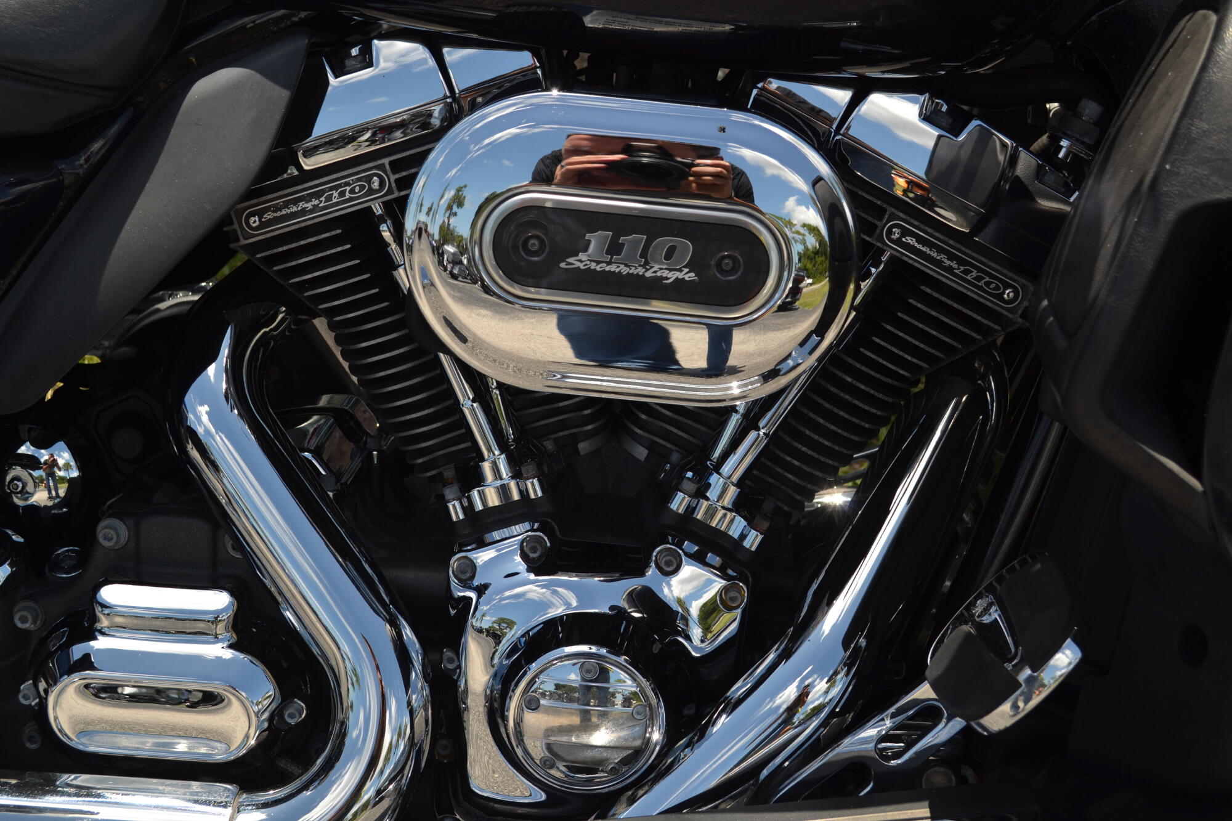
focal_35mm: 51
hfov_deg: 38.9
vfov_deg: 26.5
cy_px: 410
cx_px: 616
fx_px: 1745
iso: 100
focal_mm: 34
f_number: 7.1
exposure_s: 1/200
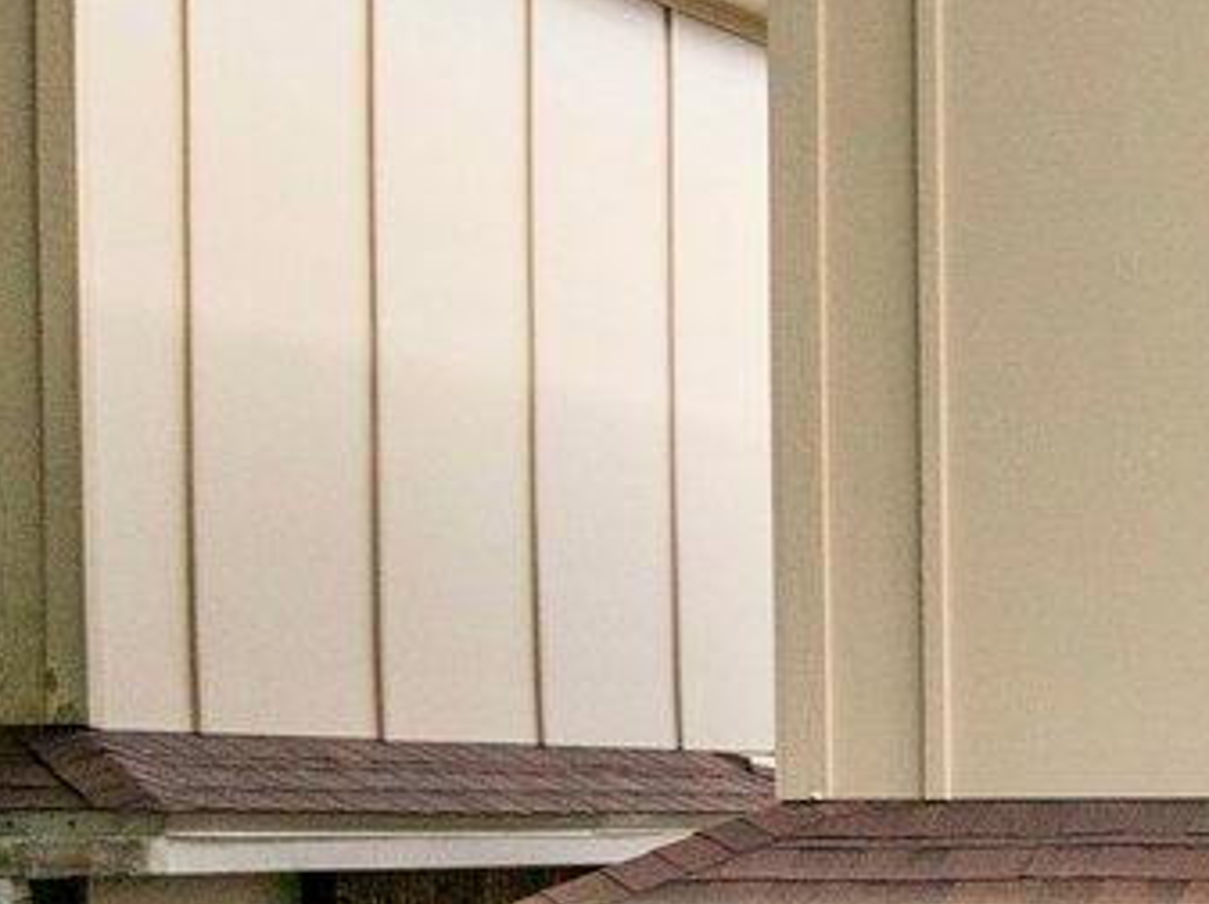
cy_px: 1021
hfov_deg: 11.2
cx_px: 2978
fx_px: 5094
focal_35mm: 146
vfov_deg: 10.0
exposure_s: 1/80
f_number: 2.8
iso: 340
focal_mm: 12.29
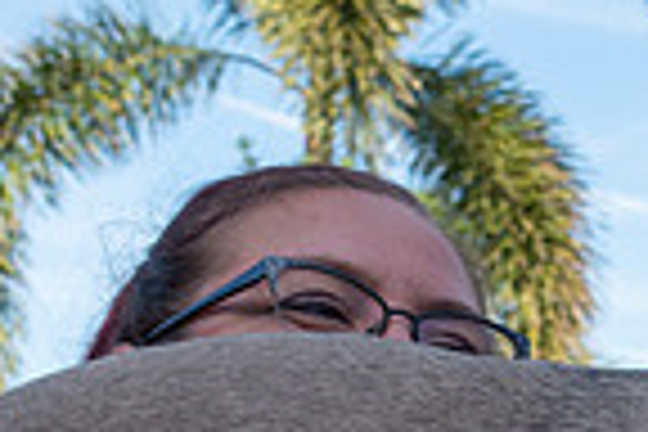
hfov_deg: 10.9
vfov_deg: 7.5
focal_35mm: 181
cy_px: 569
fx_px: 3258
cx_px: 1008
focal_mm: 30
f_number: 9
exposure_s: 1/320
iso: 200
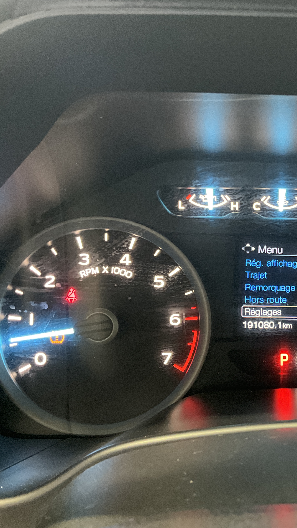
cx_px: 301
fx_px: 602
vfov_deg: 47.4
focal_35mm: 43
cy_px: 260
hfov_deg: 26.2
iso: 400
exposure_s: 1/30
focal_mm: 3
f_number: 1.8
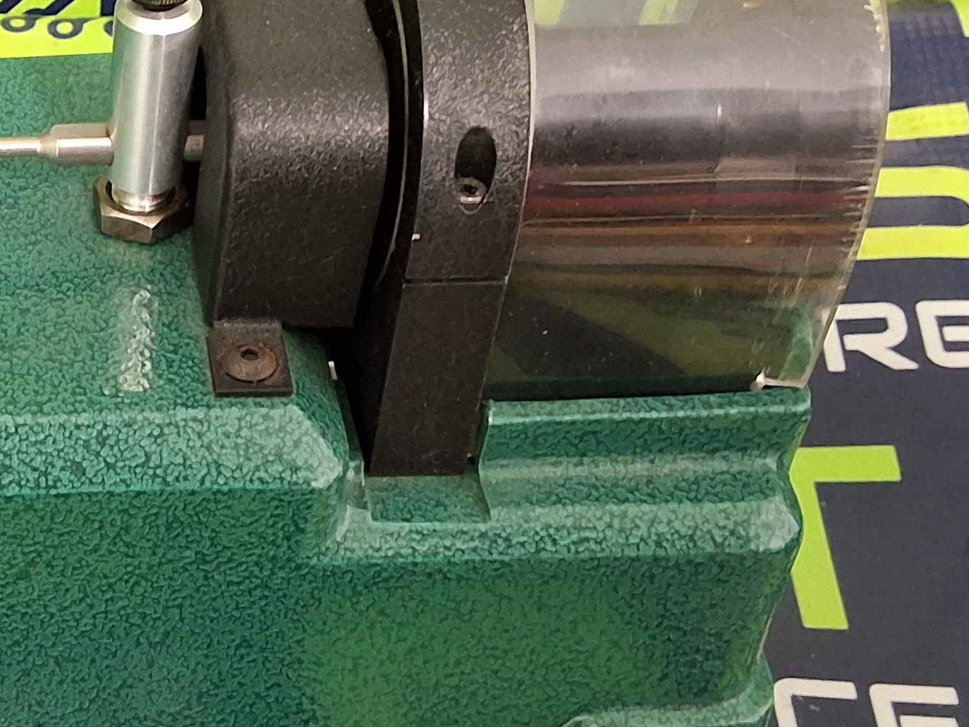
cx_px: -151
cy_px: 418
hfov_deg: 25.9
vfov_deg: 21.6
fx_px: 1904
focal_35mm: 68
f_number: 1.9
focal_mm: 2.91
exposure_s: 1/20
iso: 320
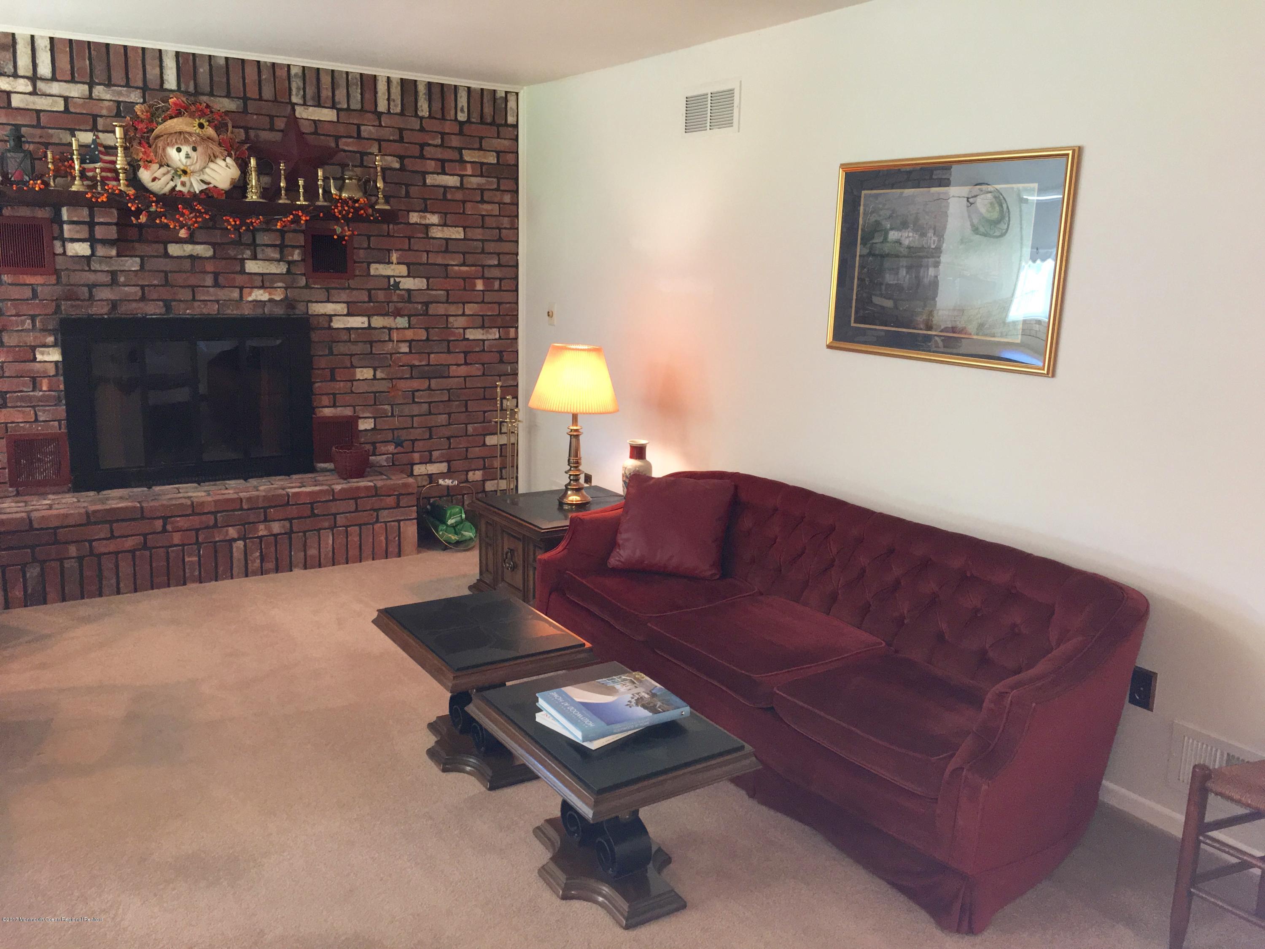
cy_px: 474
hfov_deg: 61.7
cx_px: 632
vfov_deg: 48.2
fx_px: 1060
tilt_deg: -10.7
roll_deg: -1.8
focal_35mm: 29
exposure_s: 1/24
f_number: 2.2
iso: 100
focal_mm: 4.15
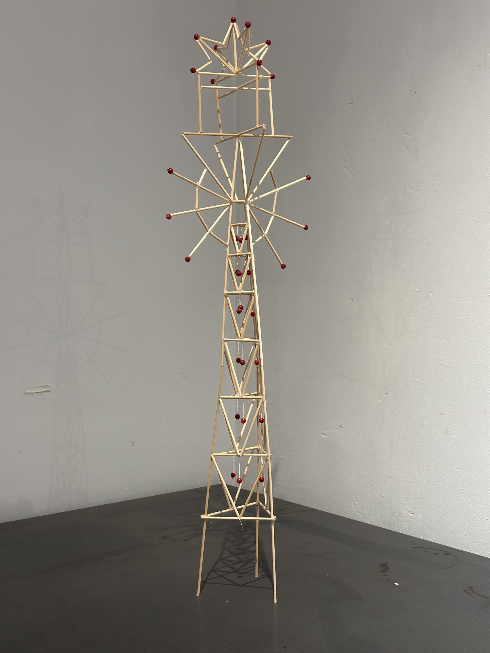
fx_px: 906
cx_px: 245
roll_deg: +0.3
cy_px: 326
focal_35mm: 48
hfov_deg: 30.3
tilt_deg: -2.3
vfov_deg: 39.7
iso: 100
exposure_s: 1/60
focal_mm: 6.86
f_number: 1.78
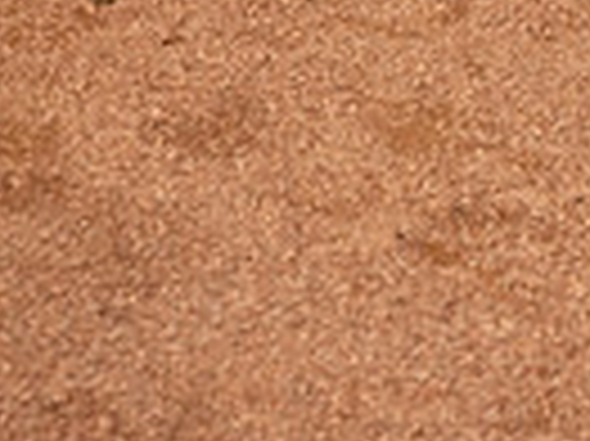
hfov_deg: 12.3
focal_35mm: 159
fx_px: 2708
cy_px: -558
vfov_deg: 8.6
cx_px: 622
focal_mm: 48
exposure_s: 1/500
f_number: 6.3
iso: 1250
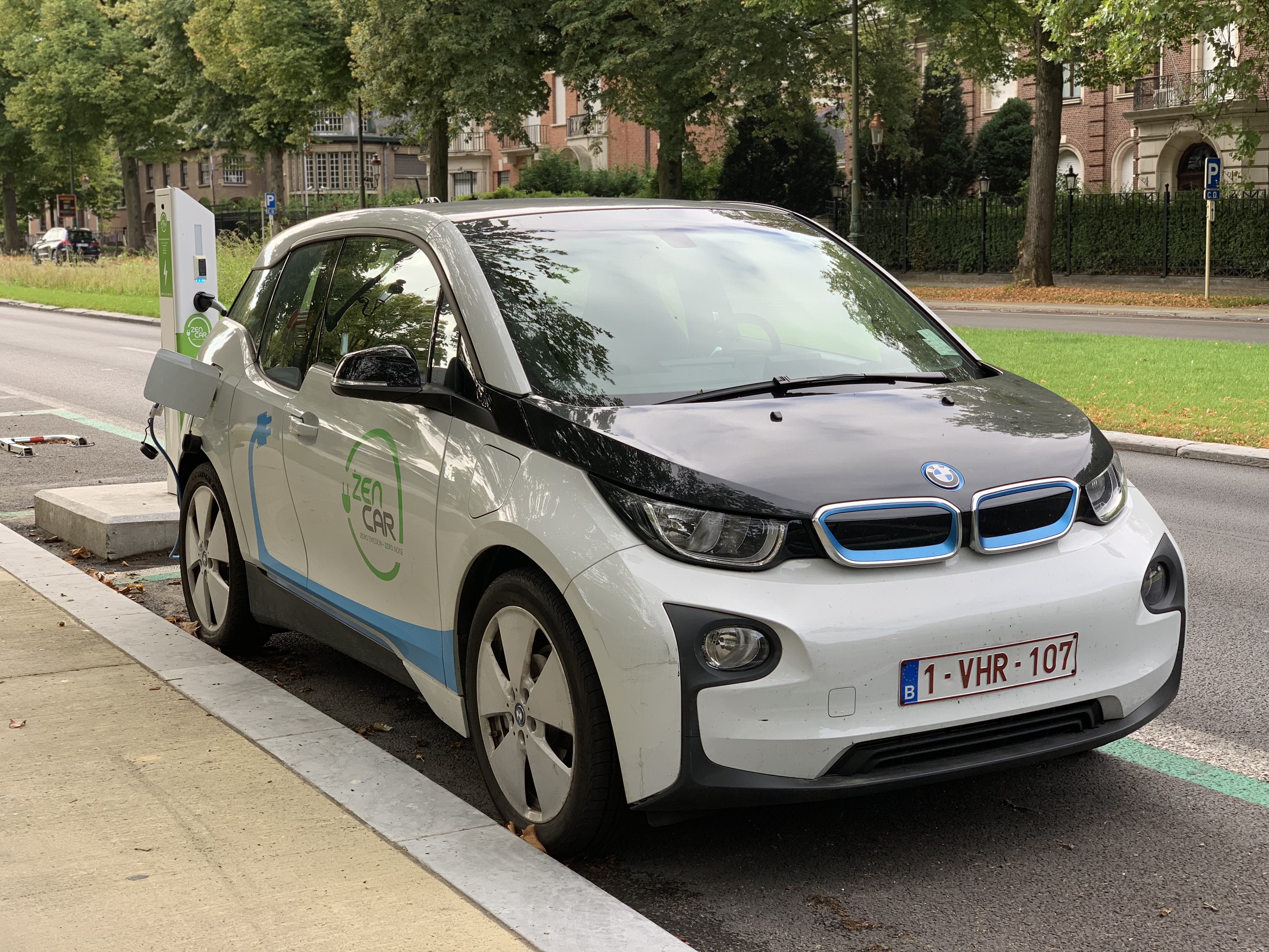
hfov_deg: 36.8
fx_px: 1906
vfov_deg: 28.0
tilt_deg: -5.6
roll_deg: +0.2
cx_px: 634
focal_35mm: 52
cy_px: 476
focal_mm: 6
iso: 16
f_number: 2.4
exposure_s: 1/122
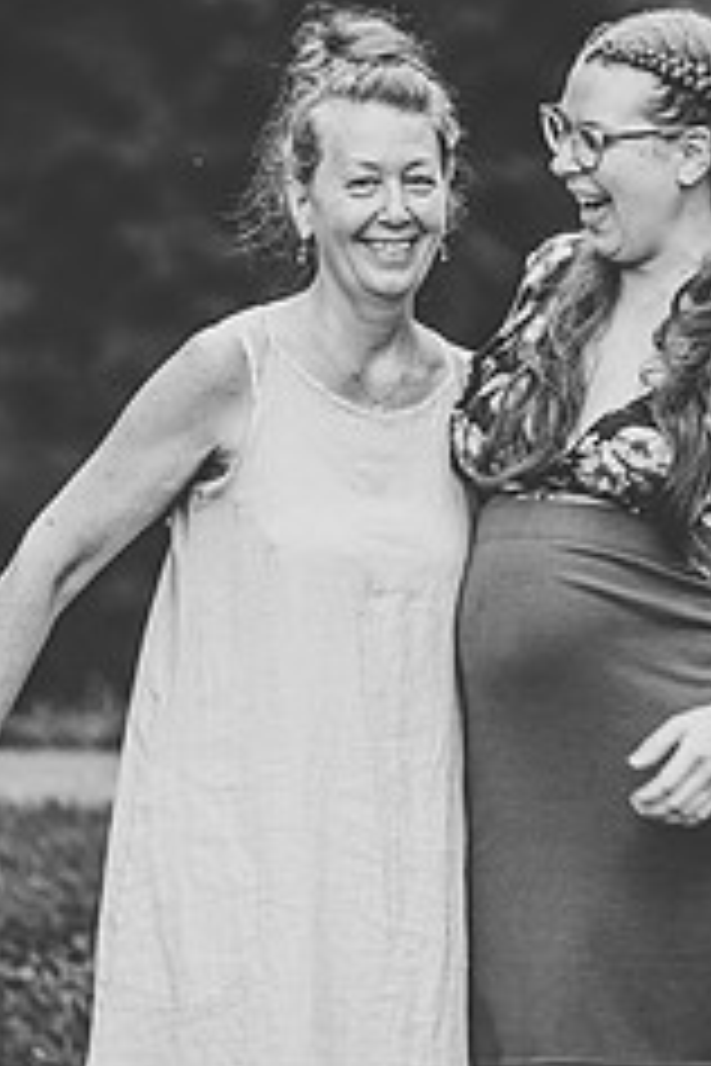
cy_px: 441
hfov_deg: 3.6
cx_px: 450
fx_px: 11257
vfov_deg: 5.4
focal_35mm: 380
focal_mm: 200
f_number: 3.5
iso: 250
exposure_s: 1/125
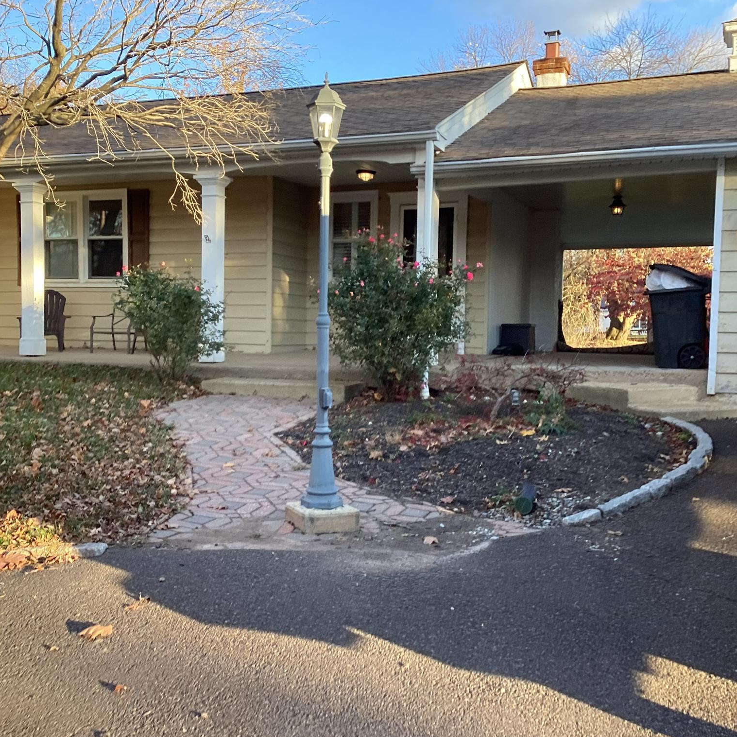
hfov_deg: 44.9
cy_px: 370
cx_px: 341
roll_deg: +0.7
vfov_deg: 44.9
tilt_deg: -1.7
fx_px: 891
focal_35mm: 37
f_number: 2.4
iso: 40
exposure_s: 1/120
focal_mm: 3.3
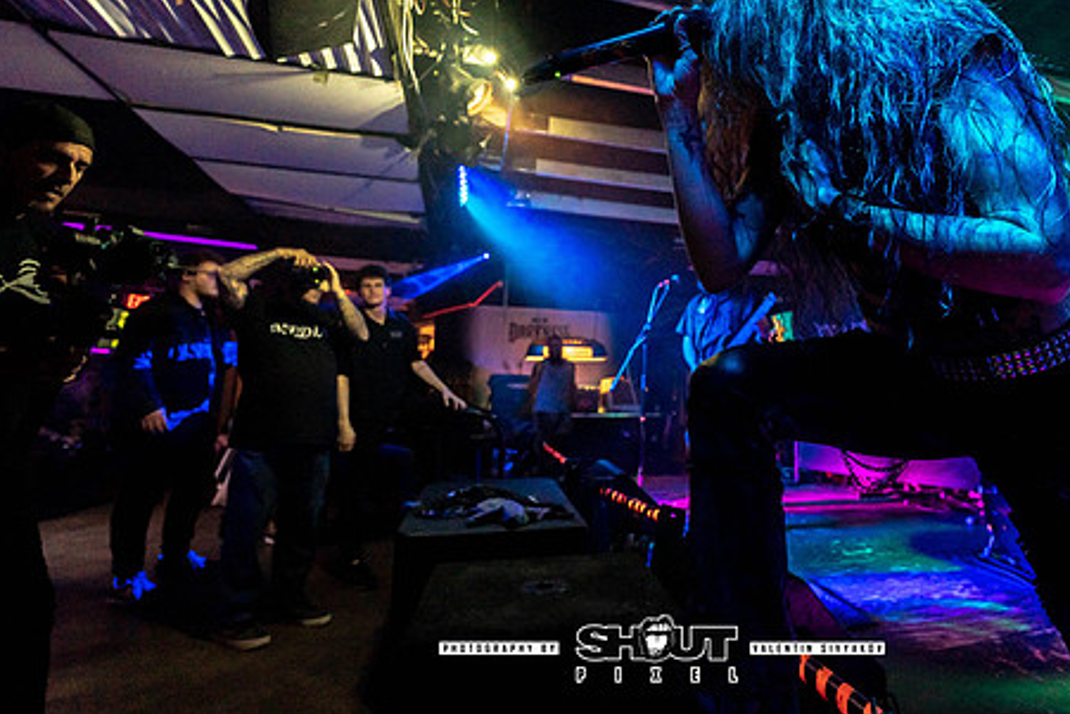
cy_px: 264
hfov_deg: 88.4
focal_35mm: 18
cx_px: 662
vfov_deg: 66.3
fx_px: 535
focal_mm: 14
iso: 2500
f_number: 3.2
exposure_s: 1/250
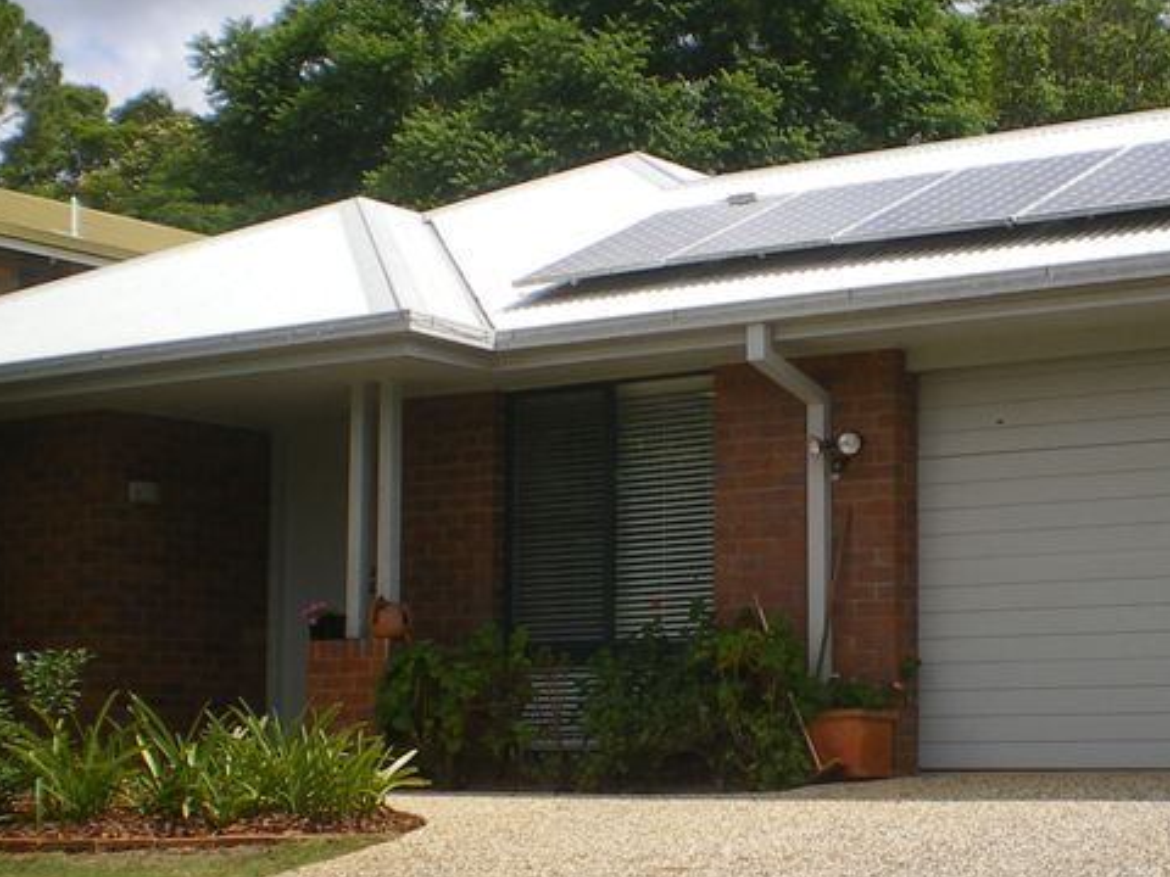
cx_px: 836
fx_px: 2467
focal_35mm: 73
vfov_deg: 20.1
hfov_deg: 26.4
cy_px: 525
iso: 64
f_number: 4.6
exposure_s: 1/400
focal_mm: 6.3
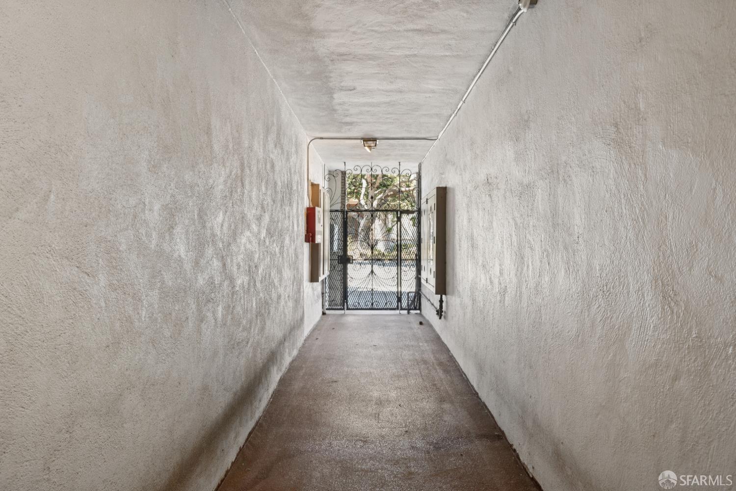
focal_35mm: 22
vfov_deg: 56.1
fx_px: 460
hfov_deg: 77.3
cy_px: 246
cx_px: 368
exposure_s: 1/10
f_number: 8
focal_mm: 22.5
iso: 400
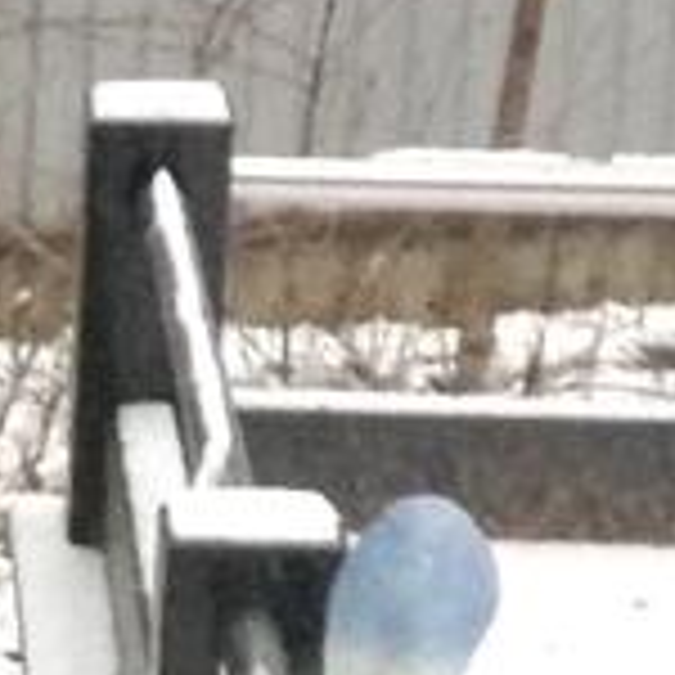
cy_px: 1071
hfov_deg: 6.8
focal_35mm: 245
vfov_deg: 7.0
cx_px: -972
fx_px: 5405
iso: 1600
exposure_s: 1/30
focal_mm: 5.99
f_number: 2.6
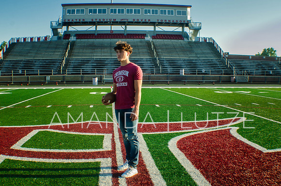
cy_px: 93
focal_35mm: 52
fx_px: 409
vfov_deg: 25.6
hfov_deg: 37.9
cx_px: 140
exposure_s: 1/200
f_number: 7.1
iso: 200
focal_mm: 35
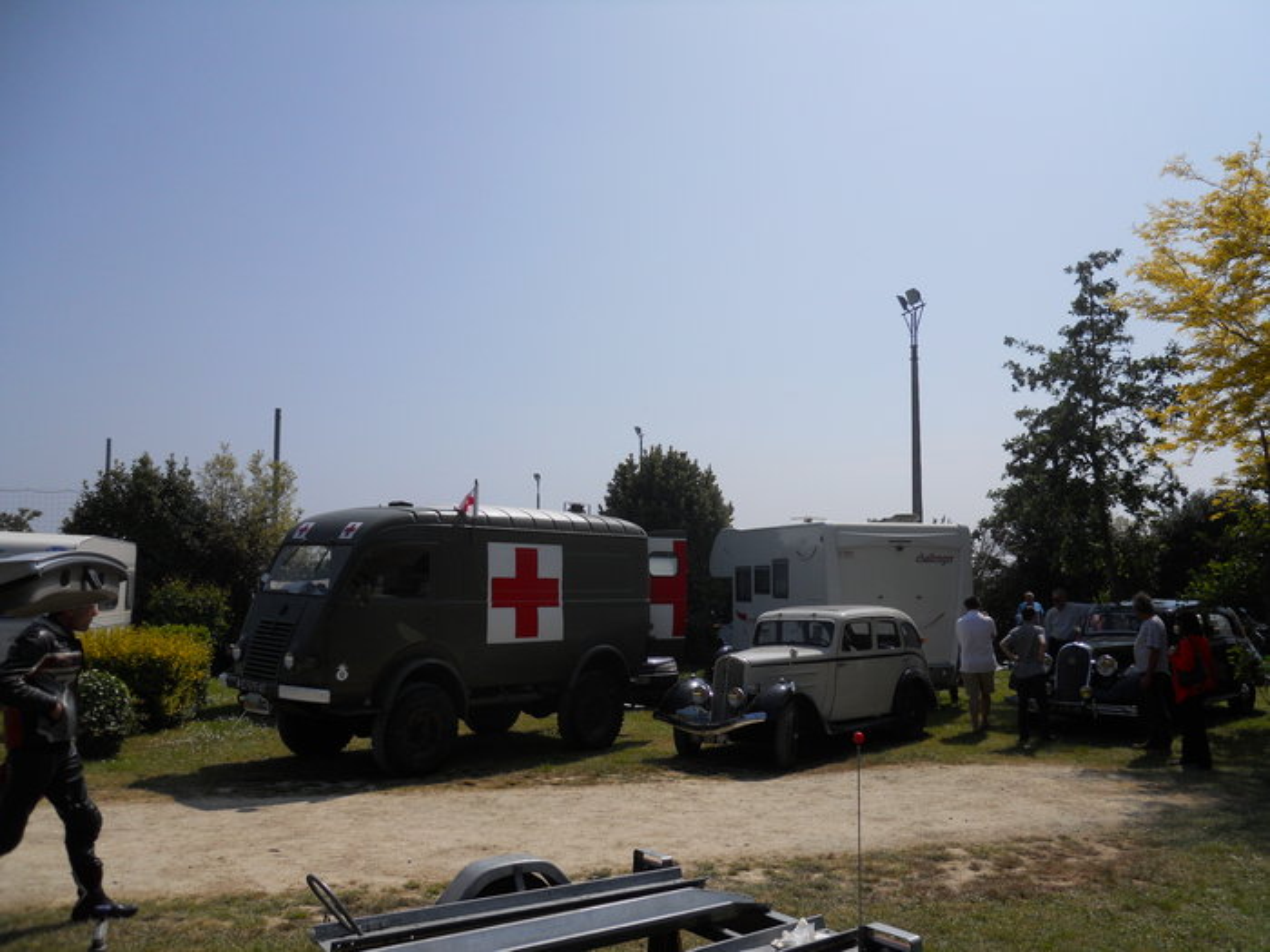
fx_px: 1027
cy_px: 476
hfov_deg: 63.4
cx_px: 635
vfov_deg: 49.7
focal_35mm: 28
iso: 80
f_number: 5.4
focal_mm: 5
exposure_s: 1/1000
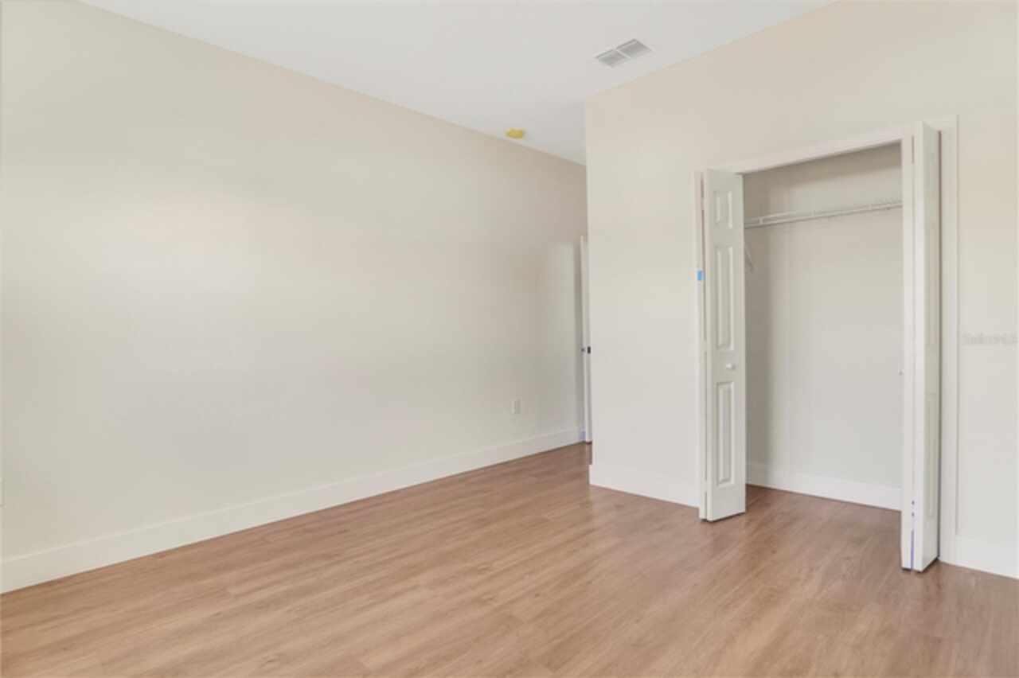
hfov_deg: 90.0
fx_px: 509
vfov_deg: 67.3
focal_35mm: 18
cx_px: 510
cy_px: 339
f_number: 2.8
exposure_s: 1/60
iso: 100
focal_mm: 12
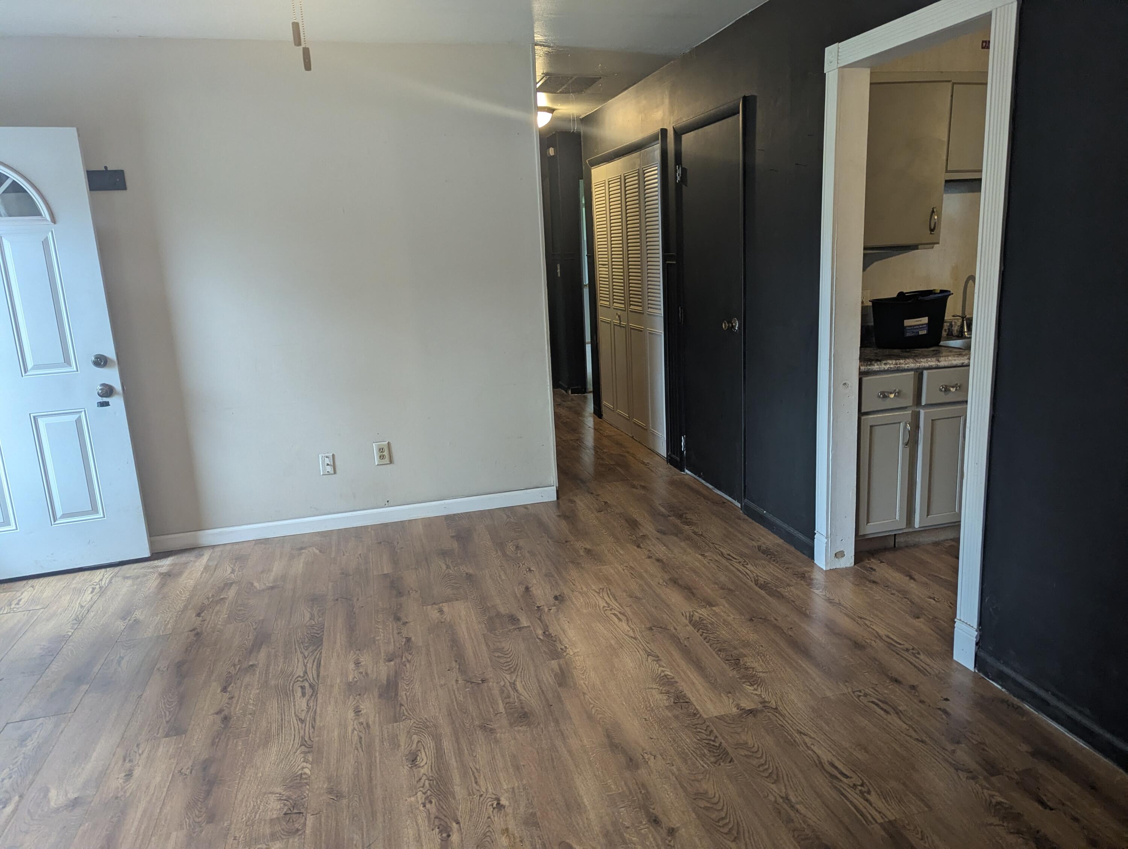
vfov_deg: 56.9
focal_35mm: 24
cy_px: 424
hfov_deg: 71.5
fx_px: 783
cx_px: 564
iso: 556
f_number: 1.85
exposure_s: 1/120
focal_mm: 6.81
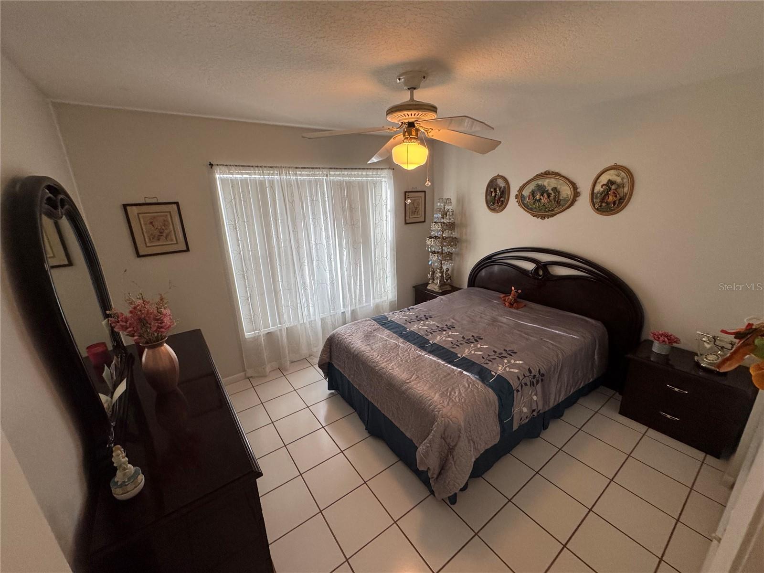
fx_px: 309
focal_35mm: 14
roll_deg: +2.5
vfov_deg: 85.7
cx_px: 382
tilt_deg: -17.1
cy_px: 286
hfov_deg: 102.1
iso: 250
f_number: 2.2
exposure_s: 1/120
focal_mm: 2.22
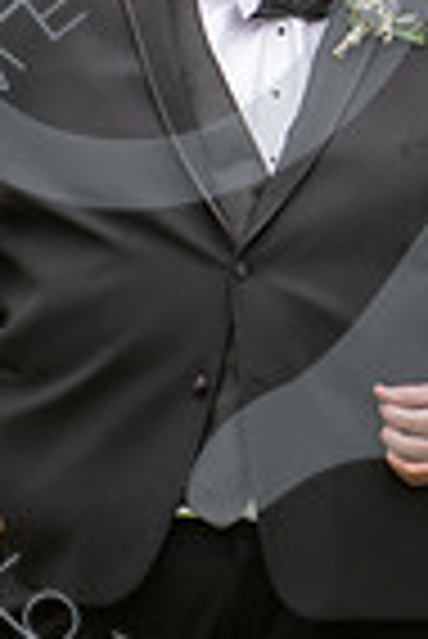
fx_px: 10709
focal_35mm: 602
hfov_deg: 2.3
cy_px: -27
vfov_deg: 3.4
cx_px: 496
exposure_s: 1/1000
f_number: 2.8
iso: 640
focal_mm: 190
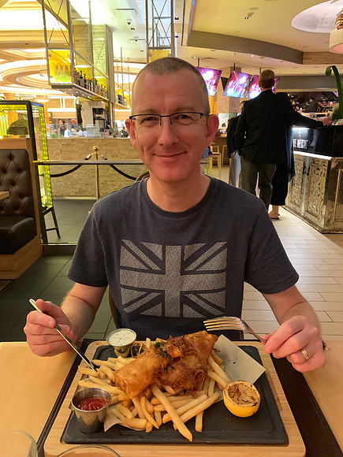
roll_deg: +0.1
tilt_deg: -15.3
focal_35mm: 26
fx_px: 344
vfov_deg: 67.3
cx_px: 172
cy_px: 228
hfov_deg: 53.1
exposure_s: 1/24
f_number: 1.8
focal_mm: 4.25
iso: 640
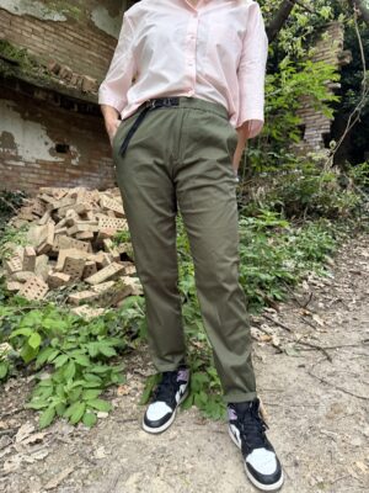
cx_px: 184
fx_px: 341
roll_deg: -1.7
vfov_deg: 71.6
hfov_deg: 56.8
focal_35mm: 24
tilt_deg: -4.2
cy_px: 246
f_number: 1.78
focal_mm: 6.76
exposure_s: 1/60
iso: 250
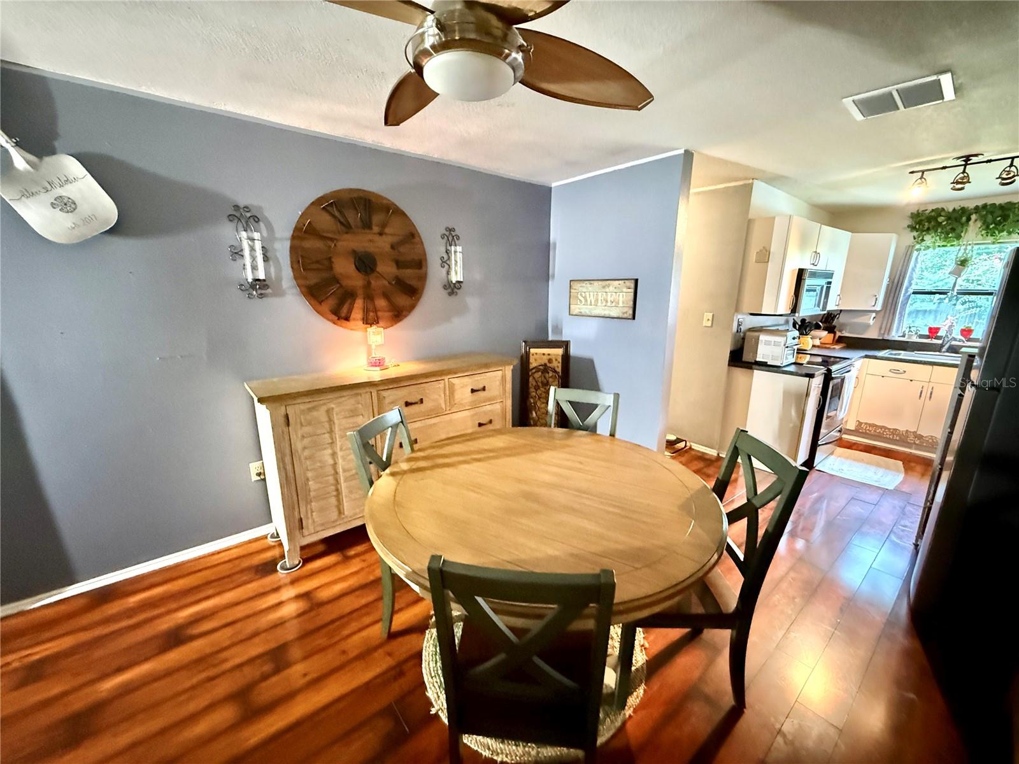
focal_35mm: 14
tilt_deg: -13.3
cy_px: 382
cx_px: 510
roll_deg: -0.8
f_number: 2.2
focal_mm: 2.22
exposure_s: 1/40
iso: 1600
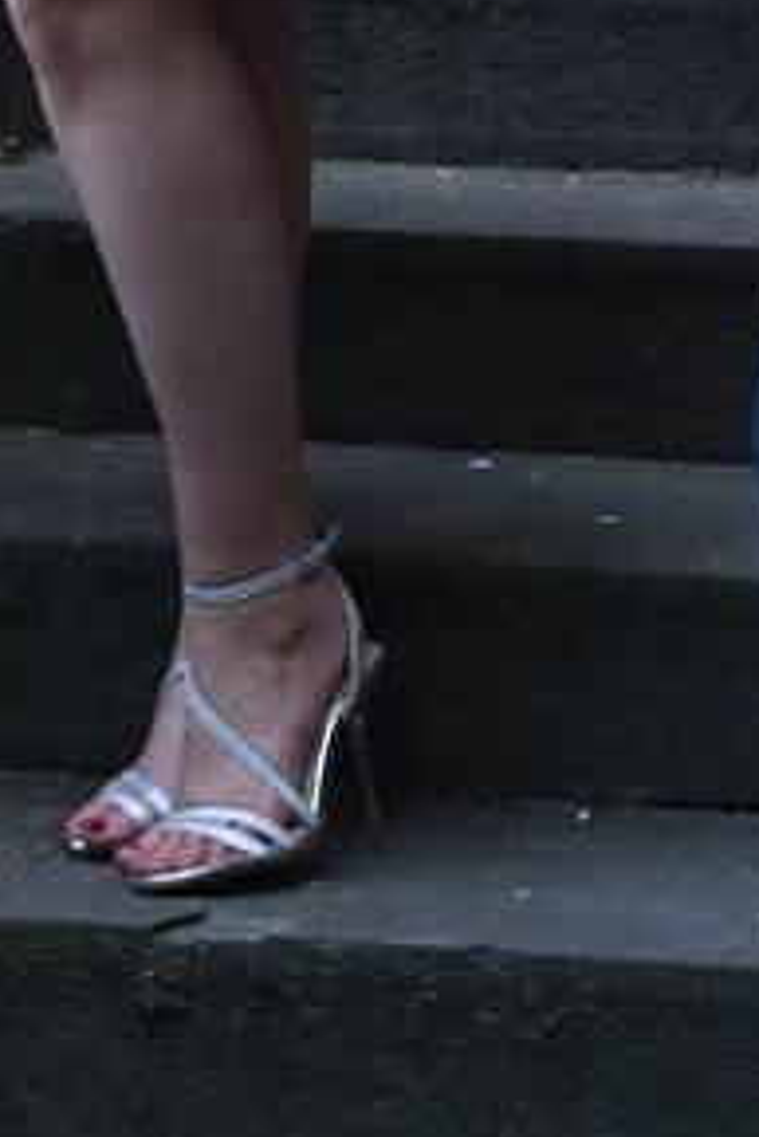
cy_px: -598
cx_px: 804
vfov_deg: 10.2
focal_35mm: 194
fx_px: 6127
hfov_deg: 7.1
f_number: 14
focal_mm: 35
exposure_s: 1/50
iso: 640
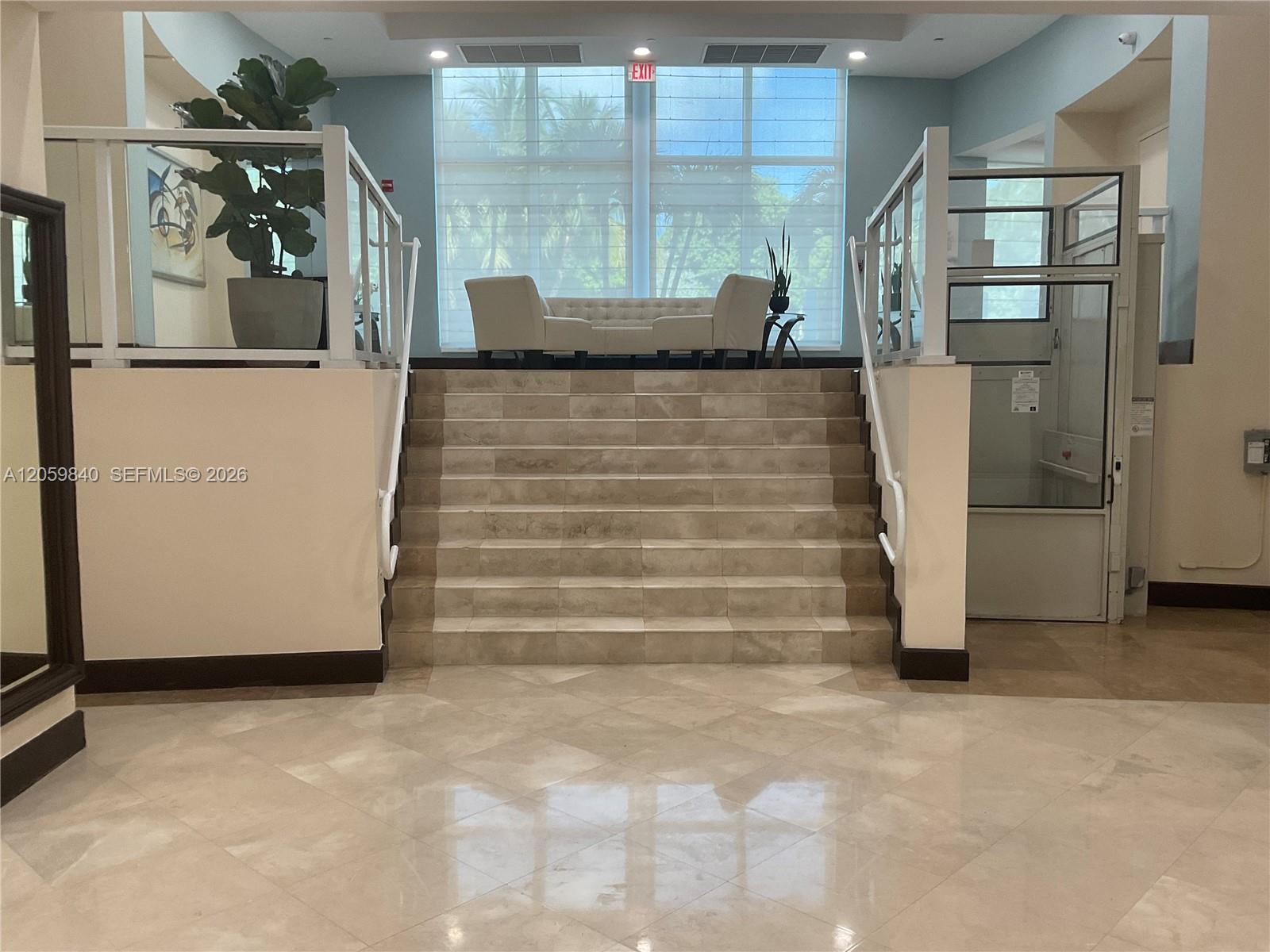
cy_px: 476
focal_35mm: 29
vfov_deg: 48.2
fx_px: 1064
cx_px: 635
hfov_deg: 61.7
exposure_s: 1/60
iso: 50
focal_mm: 3
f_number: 1.8
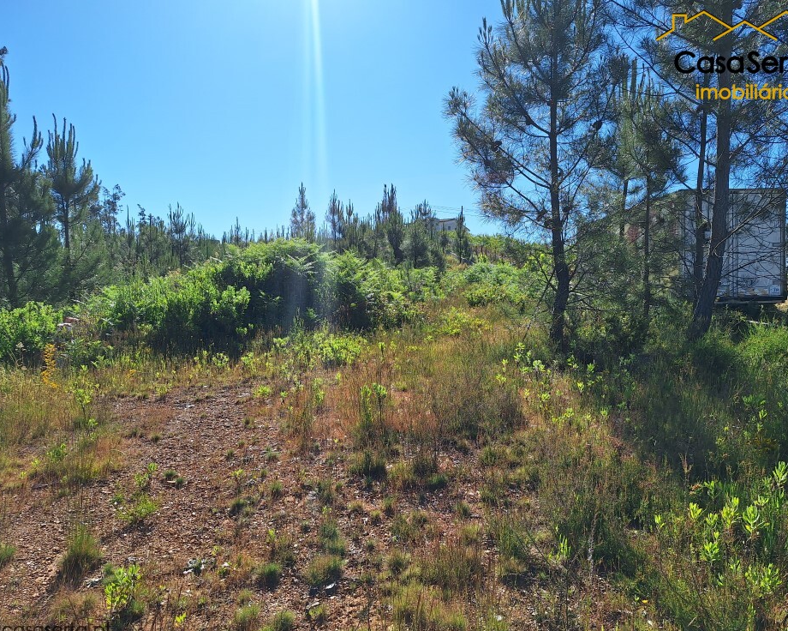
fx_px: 583
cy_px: 316
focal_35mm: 25
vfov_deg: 56.8
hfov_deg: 68.0
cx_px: 415
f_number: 1.8
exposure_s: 1/3774
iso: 40
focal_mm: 5.54
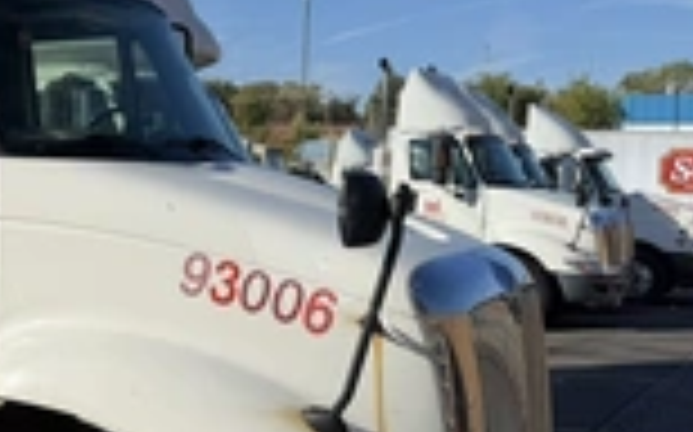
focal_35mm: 66
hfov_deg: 28.7
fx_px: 1246
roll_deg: -3.1
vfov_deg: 19.7
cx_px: -32
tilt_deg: -2.6
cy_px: 184
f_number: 1.78
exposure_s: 1/8130
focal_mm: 6.76
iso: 80
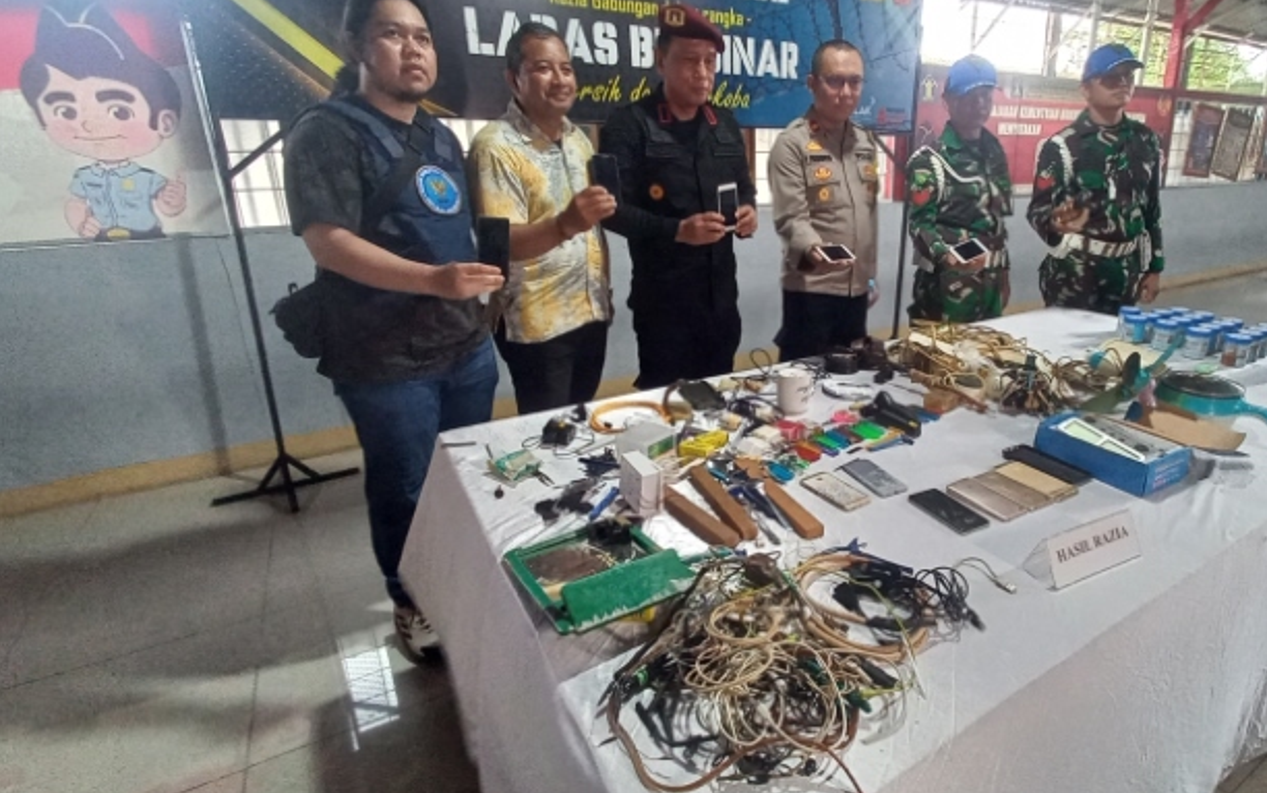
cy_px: 377
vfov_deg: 65.0
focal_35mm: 18
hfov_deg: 90.2
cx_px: 741
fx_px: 622
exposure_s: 1/20
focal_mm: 1.42
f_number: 2.2
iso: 200
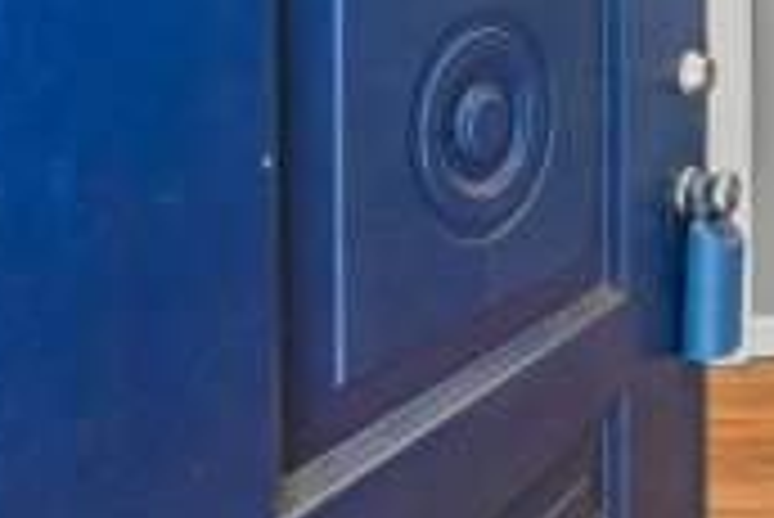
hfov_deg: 34.5
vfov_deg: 32.6
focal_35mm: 39
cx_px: 1012
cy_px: 56
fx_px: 839
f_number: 10
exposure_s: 1/6
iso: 400
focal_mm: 14
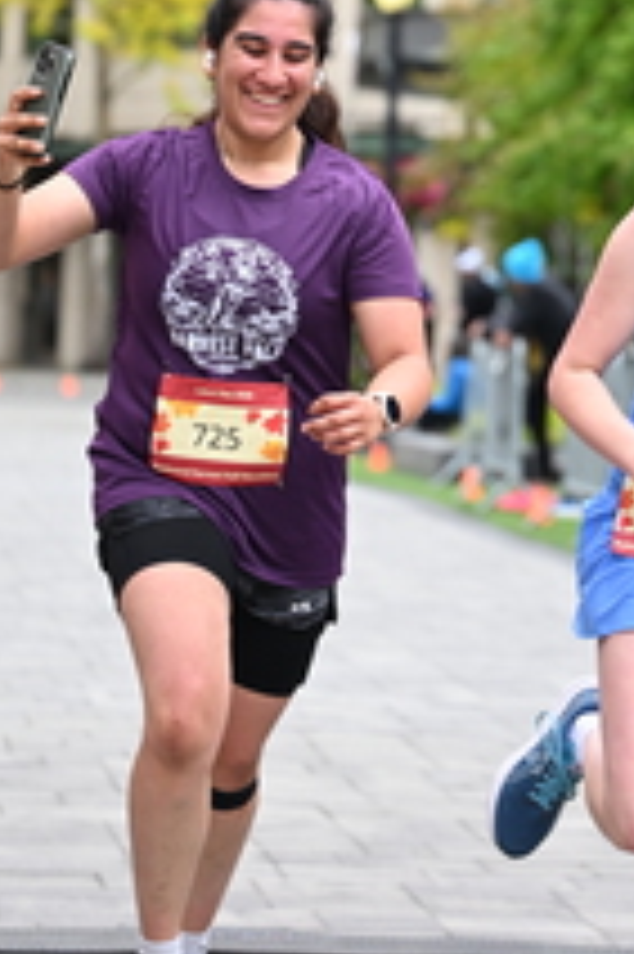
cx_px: 582
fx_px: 5503
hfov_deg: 6.6
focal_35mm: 208
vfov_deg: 9.9
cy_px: 135
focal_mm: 80
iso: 640
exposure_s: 1/2000
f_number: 2.8
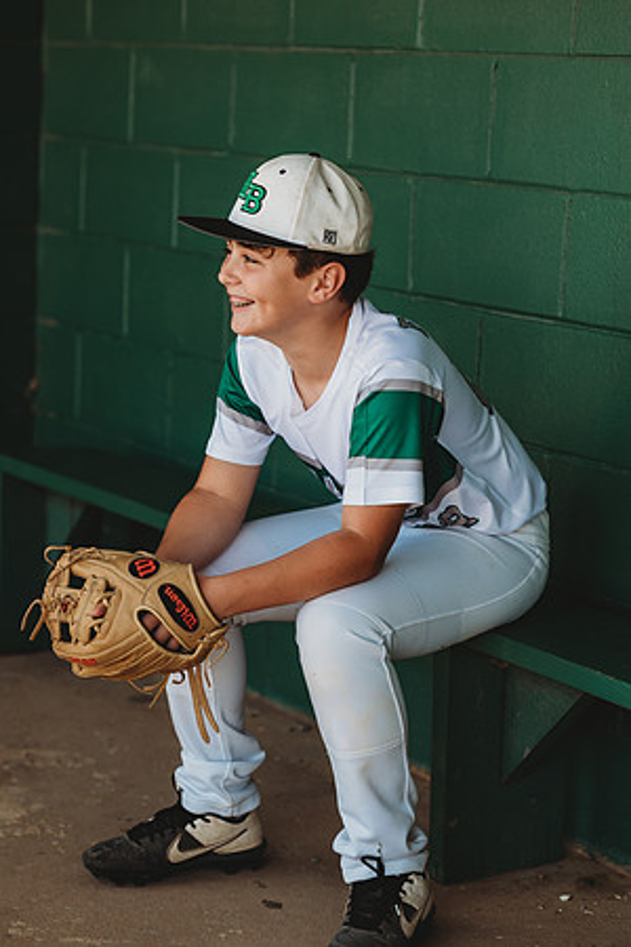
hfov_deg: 16.1
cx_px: 316
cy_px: 474
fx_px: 2235
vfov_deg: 23.9
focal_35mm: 85
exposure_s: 1/200
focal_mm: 85
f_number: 2.8
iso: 160
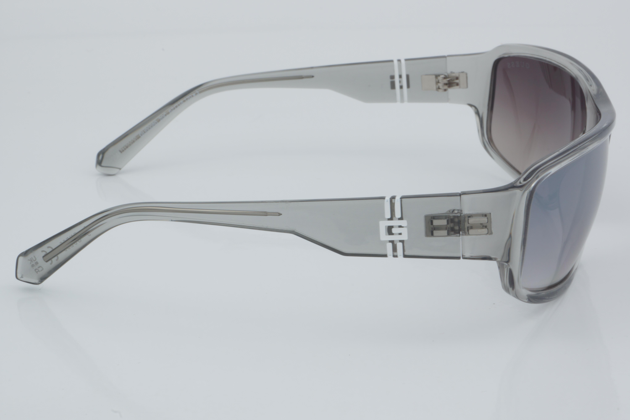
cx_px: 315
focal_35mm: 82
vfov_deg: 16.6
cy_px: 210
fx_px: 1444
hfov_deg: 24.6
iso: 100
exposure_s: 1/4
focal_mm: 55
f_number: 32
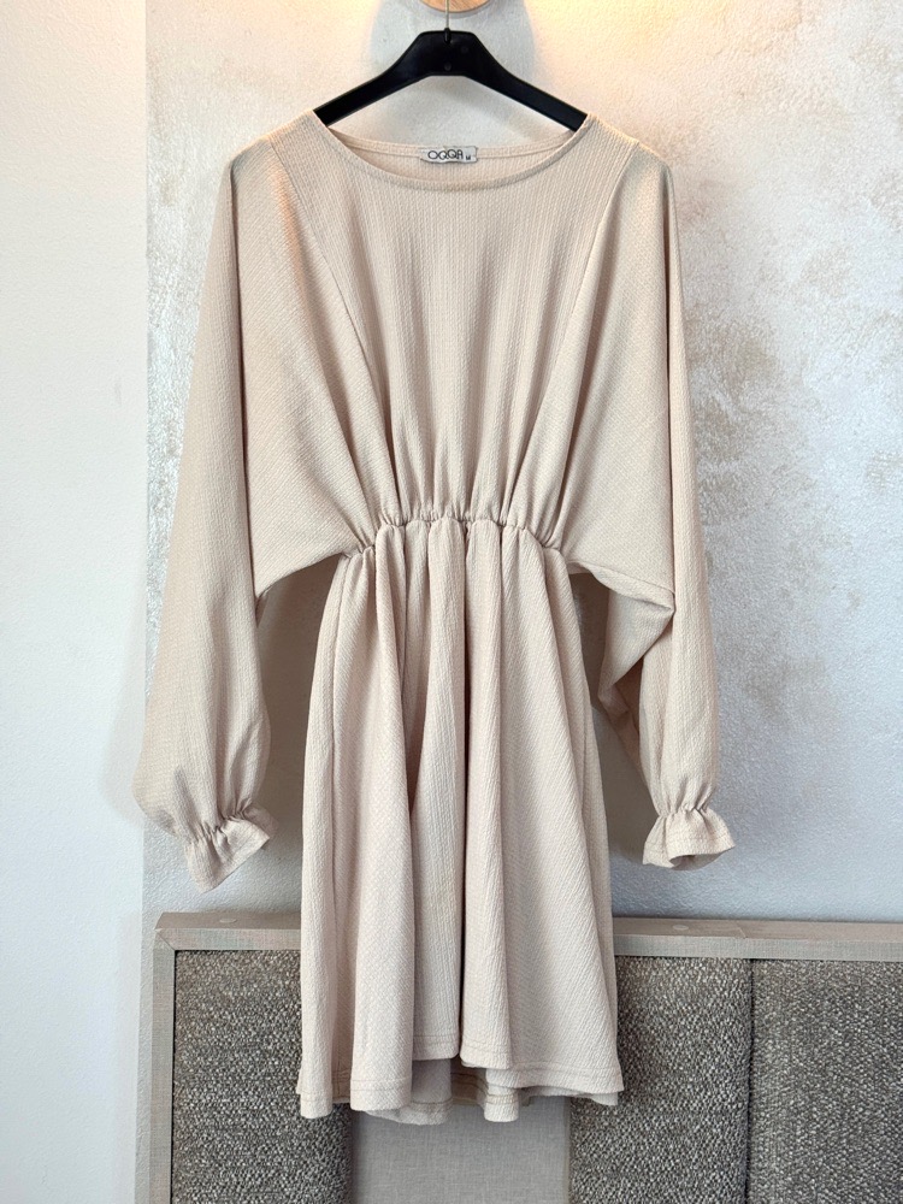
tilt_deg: -3.4
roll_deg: -1.4
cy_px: 602
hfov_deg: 30.3
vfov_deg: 39.7
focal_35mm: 48
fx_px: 1670
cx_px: 452
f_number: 1.78
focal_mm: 6.76
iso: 160
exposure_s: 1/50
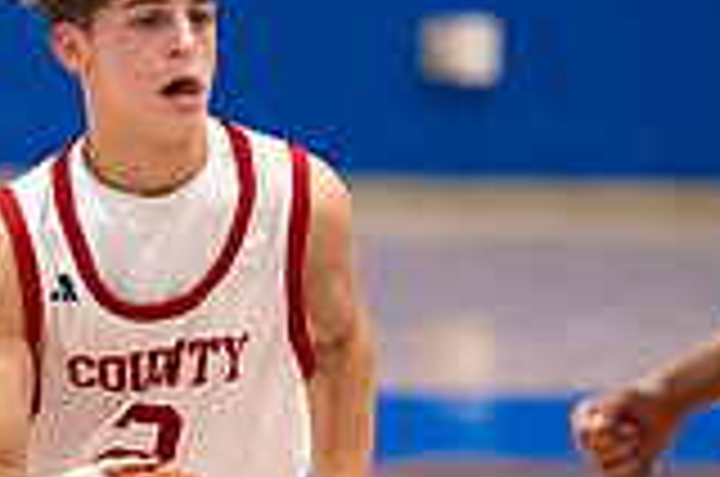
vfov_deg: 1.6
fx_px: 17245
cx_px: 216
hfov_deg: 2.4
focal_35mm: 864
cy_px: 257
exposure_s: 1/1000
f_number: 2.8
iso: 5000
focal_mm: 200
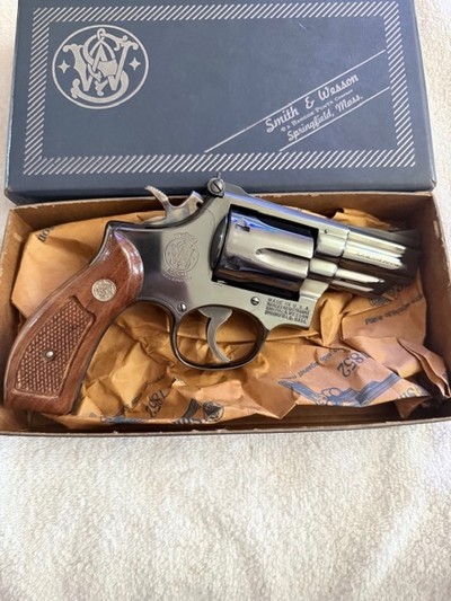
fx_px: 417
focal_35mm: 24
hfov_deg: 56.8
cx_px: 226
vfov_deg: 71.6
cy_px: 300
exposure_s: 1/40
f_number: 1.78
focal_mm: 6.76
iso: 1000
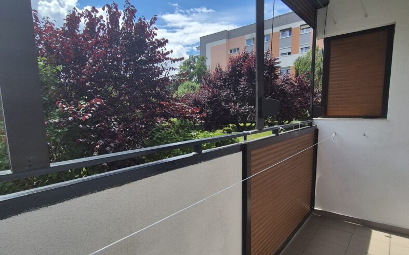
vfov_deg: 78.5
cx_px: 204
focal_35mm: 14
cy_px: 137
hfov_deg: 105.3
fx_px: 156
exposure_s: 1/2376
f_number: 2.2
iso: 50
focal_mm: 2.2
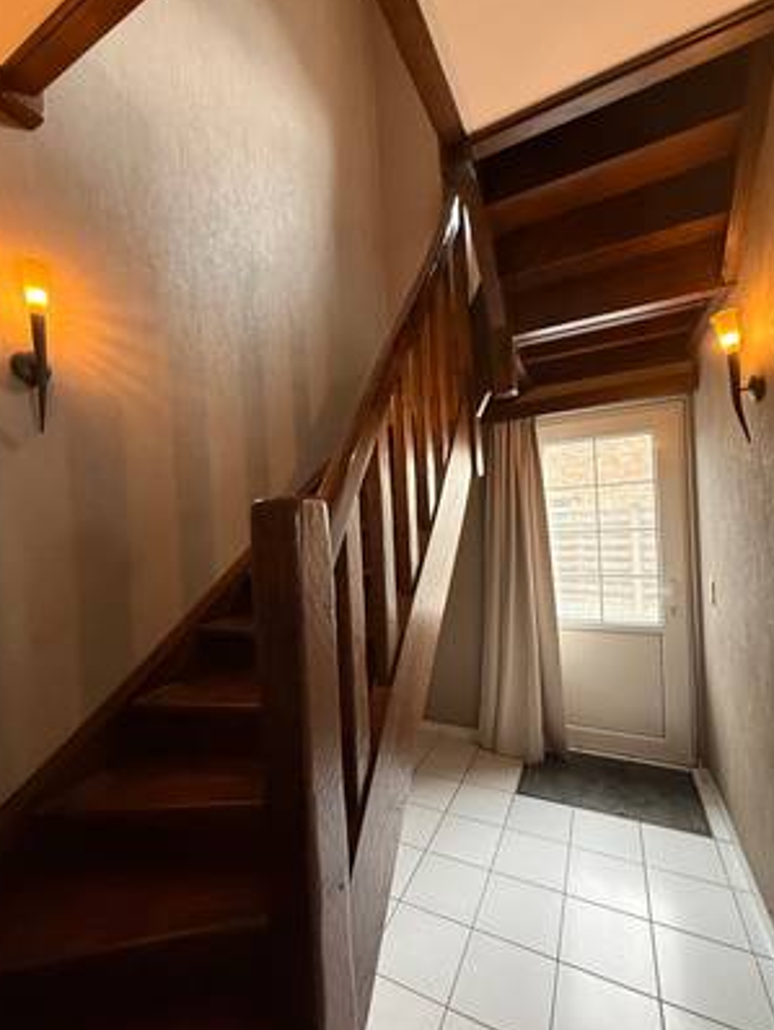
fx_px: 447
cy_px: 534
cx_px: 375
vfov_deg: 98.1
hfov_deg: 81.8
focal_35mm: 15
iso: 320
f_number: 2.2
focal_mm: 2.22
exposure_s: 1/50
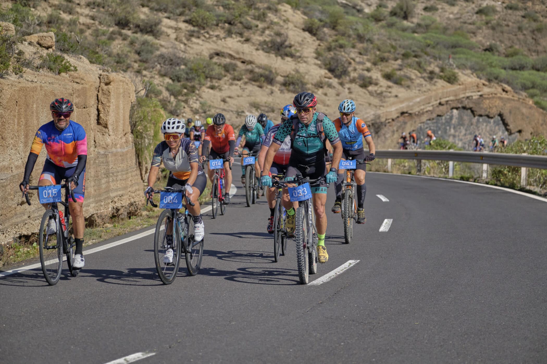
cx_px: 274
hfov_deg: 19.8
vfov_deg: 13.3
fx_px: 1565
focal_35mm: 103
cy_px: 182
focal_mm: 68.7
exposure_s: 1/16000
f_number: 2.8
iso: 800
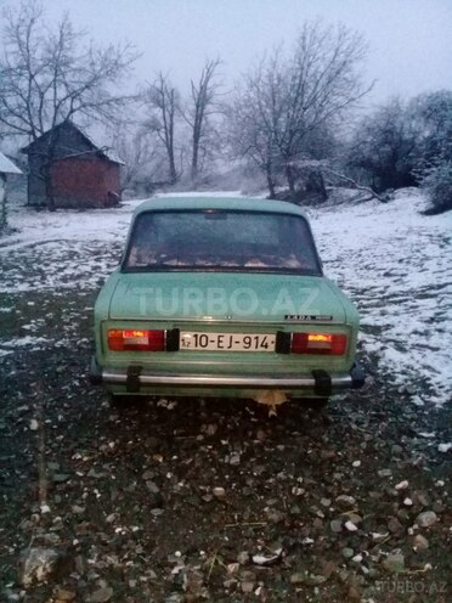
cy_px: 302
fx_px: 540
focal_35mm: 31
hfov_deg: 45.4
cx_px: 226
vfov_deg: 58.4
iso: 800
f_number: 2.2
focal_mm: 3.3
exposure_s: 1/15
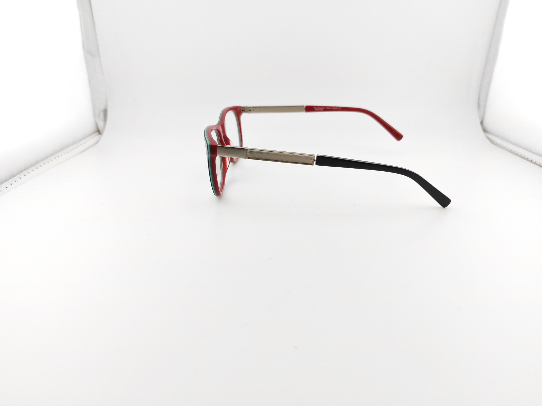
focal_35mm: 24
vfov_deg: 56.8
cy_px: 203
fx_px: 376
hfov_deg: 71.6
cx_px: 271
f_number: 1.9
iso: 1000
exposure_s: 1/400
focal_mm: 6.12
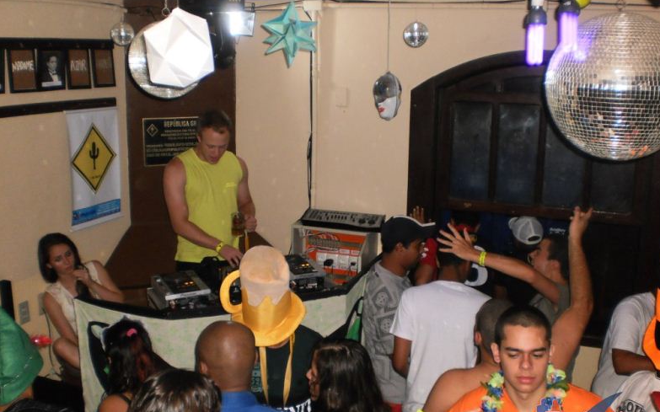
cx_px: 335
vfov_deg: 32.8
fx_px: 701
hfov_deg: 50.4
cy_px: 208
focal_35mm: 39
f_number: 3.1
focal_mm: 6.3
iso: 320
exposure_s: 1/30
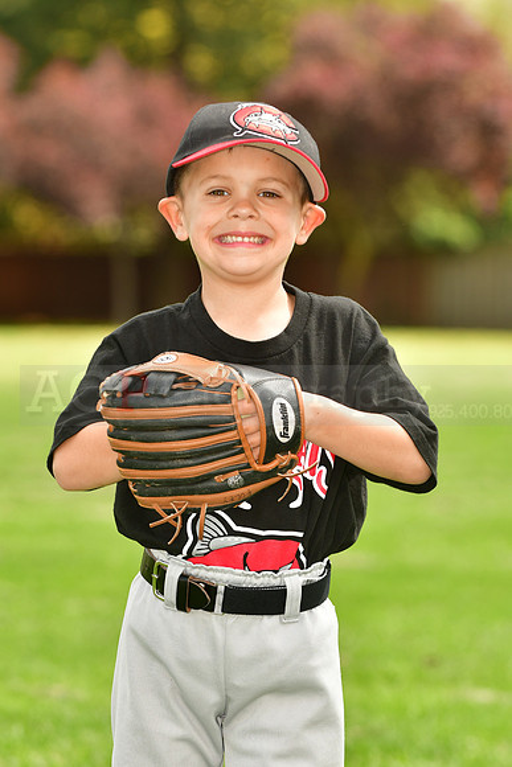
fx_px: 4797
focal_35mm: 225
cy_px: 384
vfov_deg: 9.1
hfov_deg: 6.1
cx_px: 256
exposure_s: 1/500
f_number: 5
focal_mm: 150
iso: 200
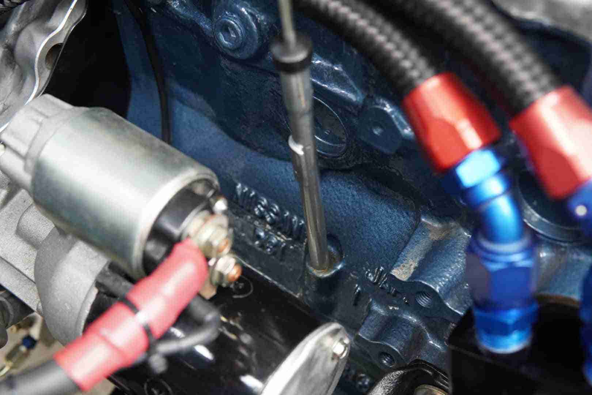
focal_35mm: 45
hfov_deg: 43.6
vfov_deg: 29.9
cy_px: 198
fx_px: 740
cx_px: 296
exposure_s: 1/60
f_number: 3.5
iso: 1600
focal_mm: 30
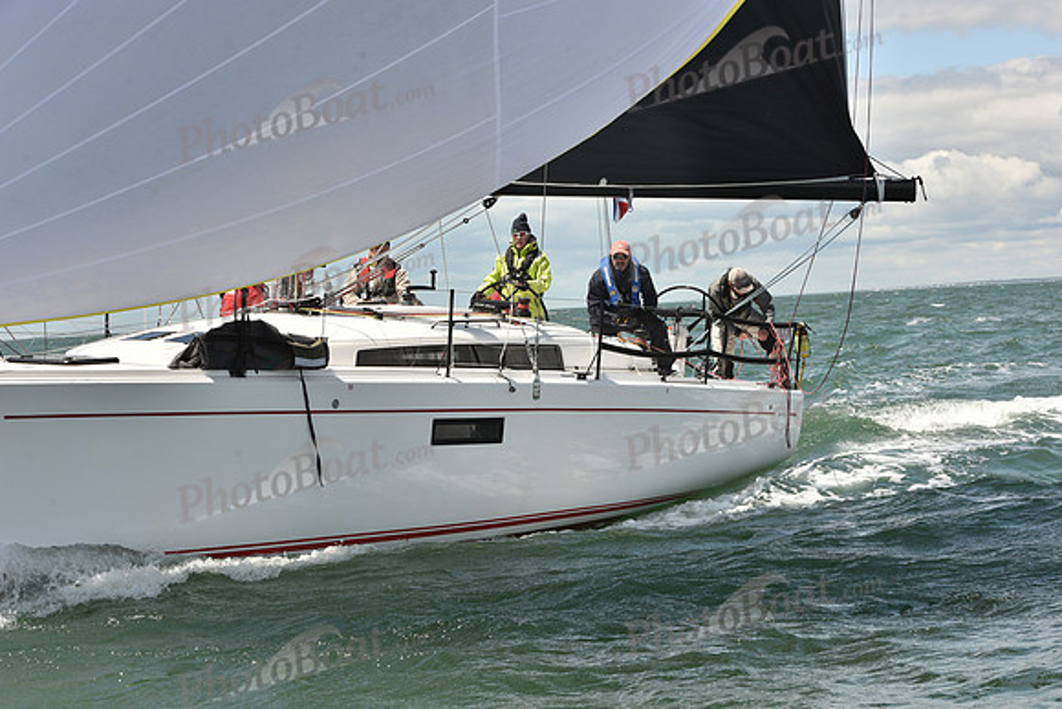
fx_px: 2419
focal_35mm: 82
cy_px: 354
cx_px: 531
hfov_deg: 24.8
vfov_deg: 16.7
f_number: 10
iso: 320
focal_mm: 82
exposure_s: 1/800
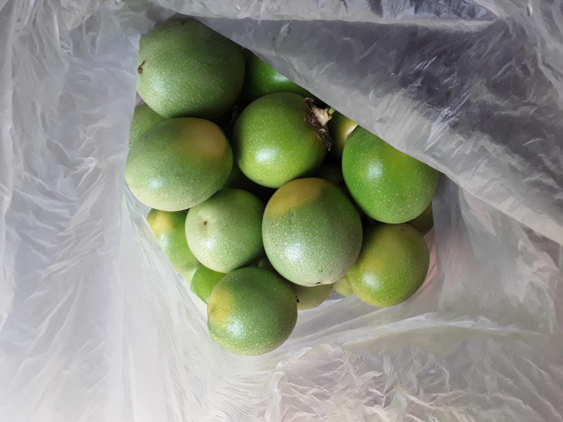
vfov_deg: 45.4
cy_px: 211
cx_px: 282
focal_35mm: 31
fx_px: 504
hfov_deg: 58.4
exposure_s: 1/120
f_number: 2.2
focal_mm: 3.3
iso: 64
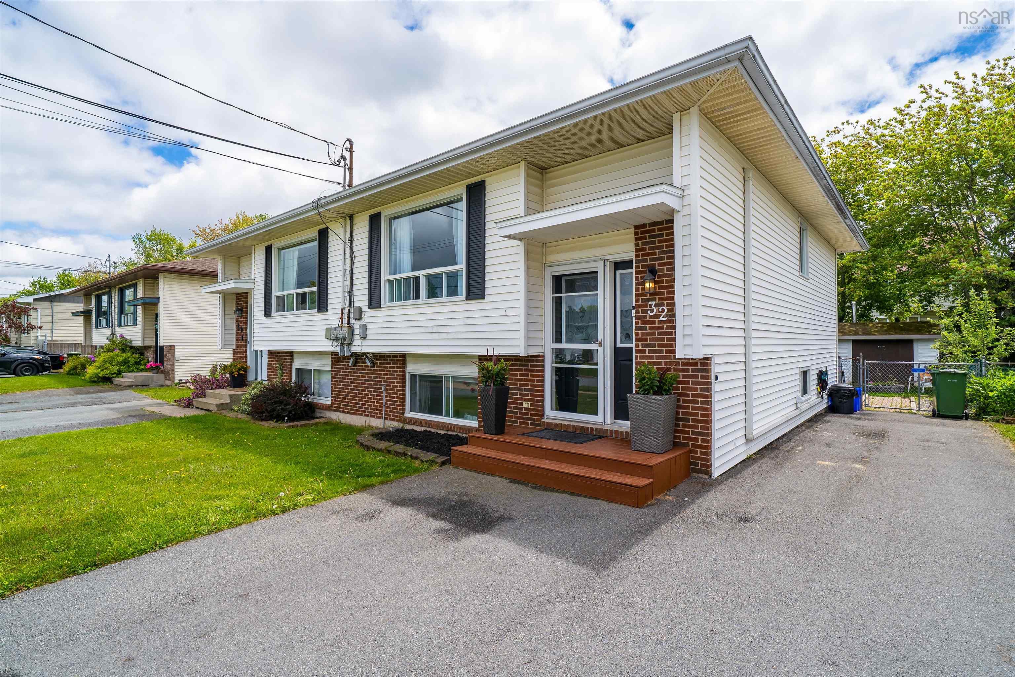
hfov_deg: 96.7
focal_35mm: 16
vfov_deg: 73.7
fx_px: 451
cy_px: 338
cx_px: 508
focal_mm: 16
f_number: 9
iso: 400
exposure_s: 1/640
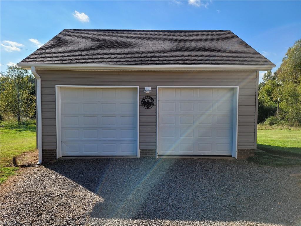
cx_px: 150
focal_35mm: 26
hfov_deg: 67.3
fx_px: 226
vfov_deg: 53.1
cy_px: 113
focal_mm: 5.4
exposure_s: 1/2246
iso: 40
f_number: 1.8
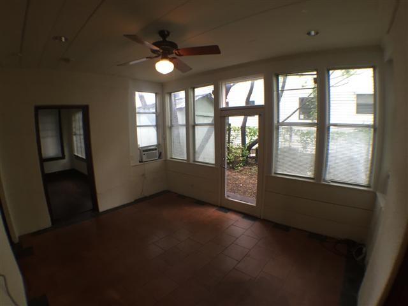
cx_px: 204
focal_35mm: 29
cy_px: 153
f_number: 2.2
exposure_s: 1/30
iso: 80
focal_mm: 4.15
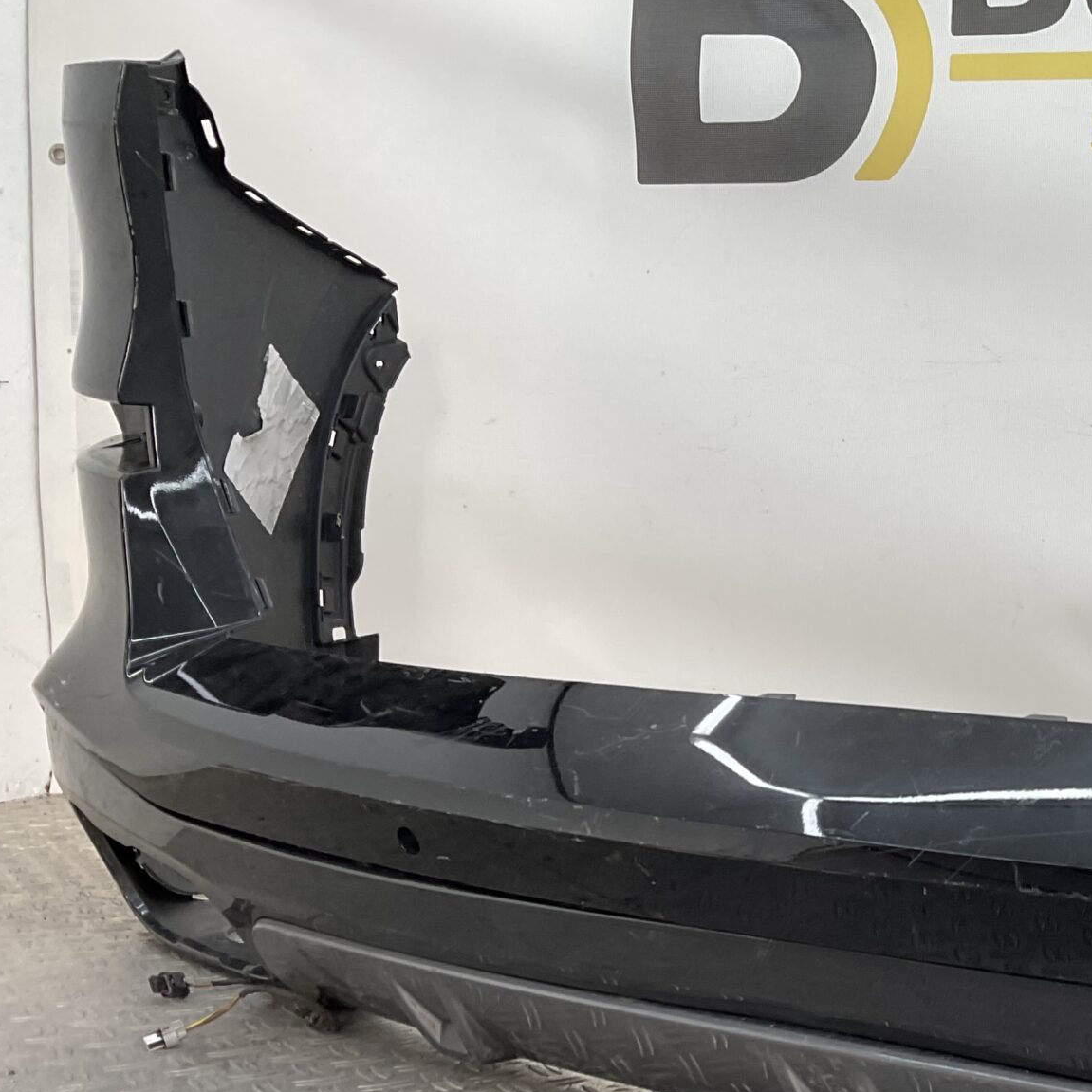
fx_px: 2034
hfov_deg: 28.2
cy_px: 830
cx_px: 1096
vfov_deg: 29.5
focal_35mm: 57
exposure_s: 1/120
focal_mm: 3
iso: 20
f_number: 1.8
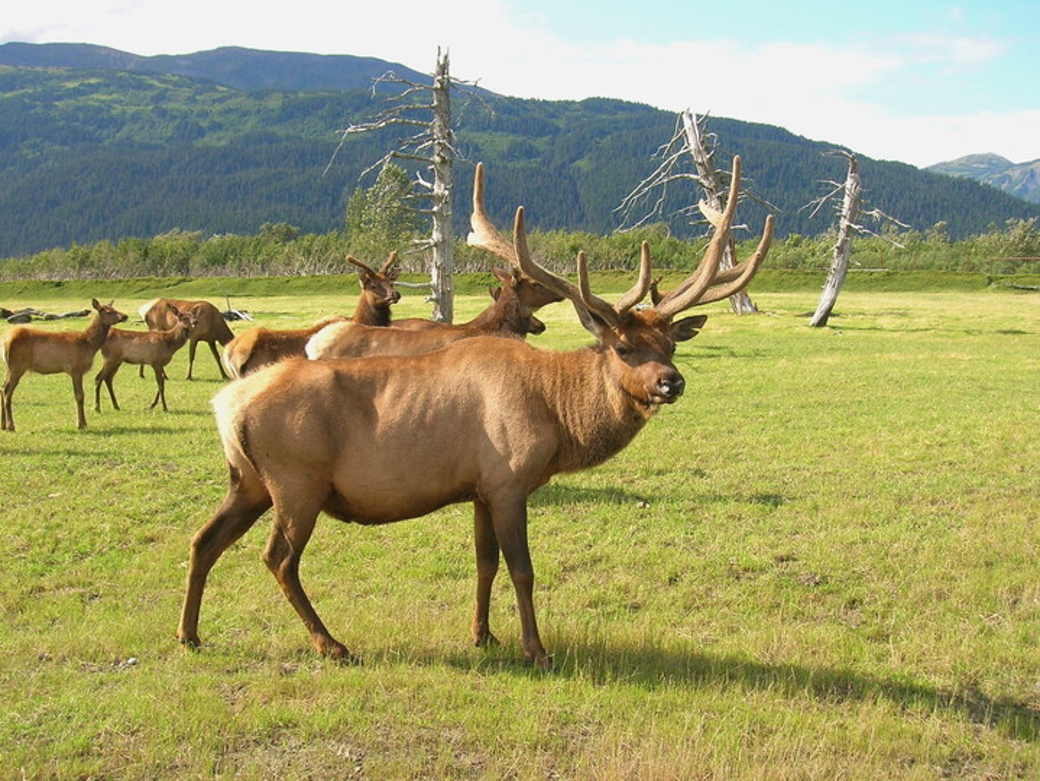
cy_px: 390
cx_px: 520
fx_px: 1082
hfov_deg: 51.3
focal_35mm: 36
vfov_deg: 39.7
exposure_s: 1/180
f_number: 4.9
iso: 50
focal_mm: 6
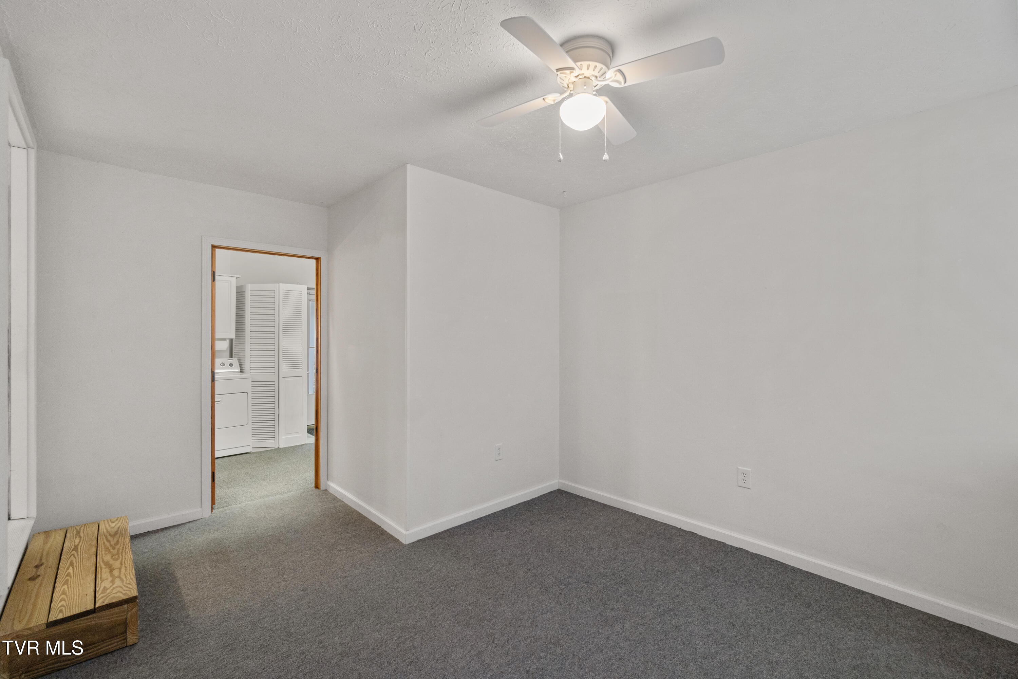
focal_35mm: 15
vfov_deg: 77.3
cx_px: 509
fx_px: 424
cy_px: 340
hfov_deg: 100.4
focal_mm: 10
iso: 320
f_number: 8
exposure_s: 1/6
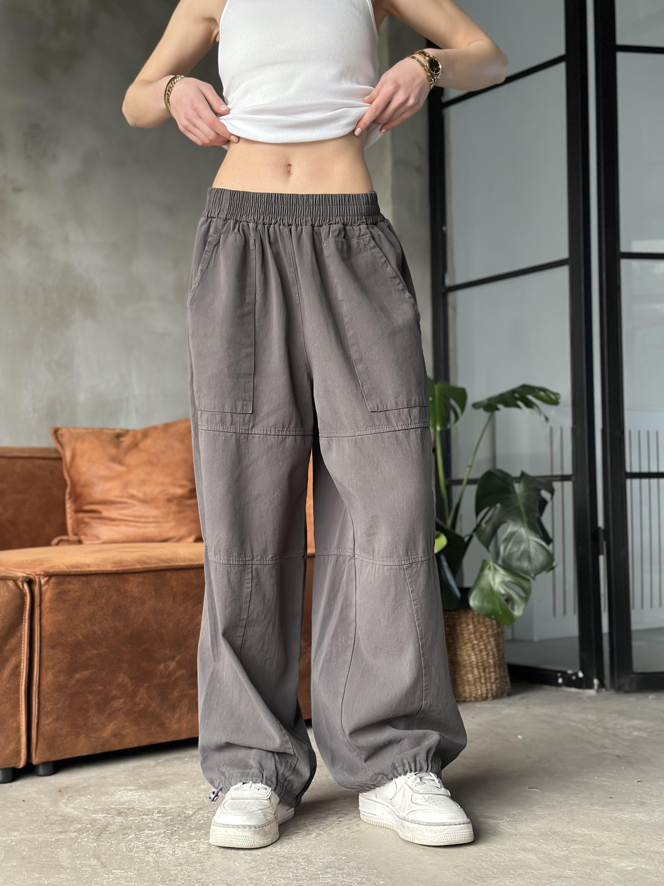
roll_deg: +0.7
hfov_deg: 30.3
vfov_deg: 39.7
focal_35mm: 48
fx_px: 1228
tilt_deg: +3.5
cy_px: 443
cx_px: 332
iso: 400
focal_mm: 6.86
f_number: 1.78
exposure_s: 1/40
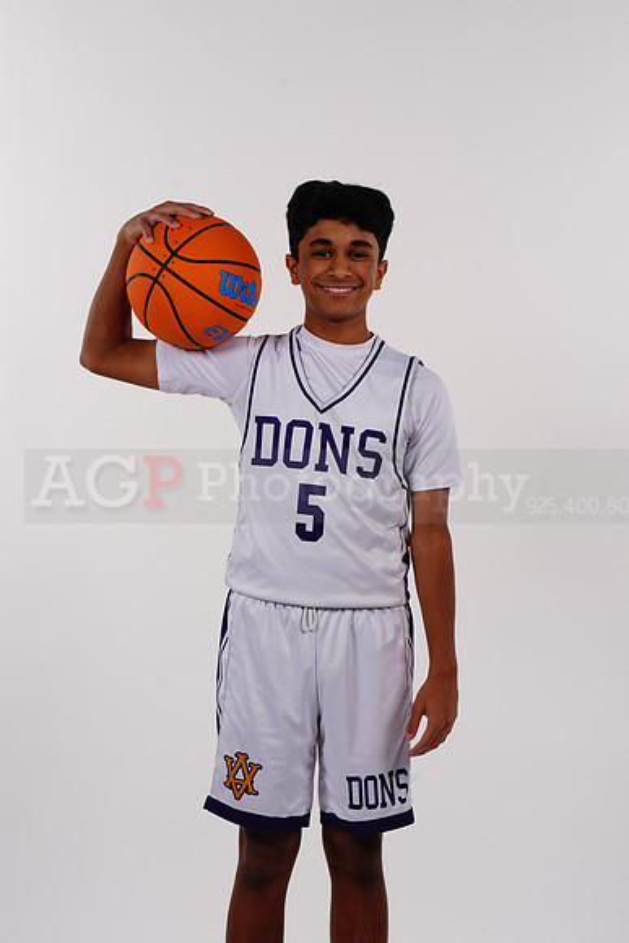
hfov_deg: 7.9
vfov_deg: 11.7
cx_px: 314
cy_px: 472
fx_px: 4583
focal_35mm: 175
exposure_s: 1/500
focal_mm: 175
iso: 200
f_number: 10
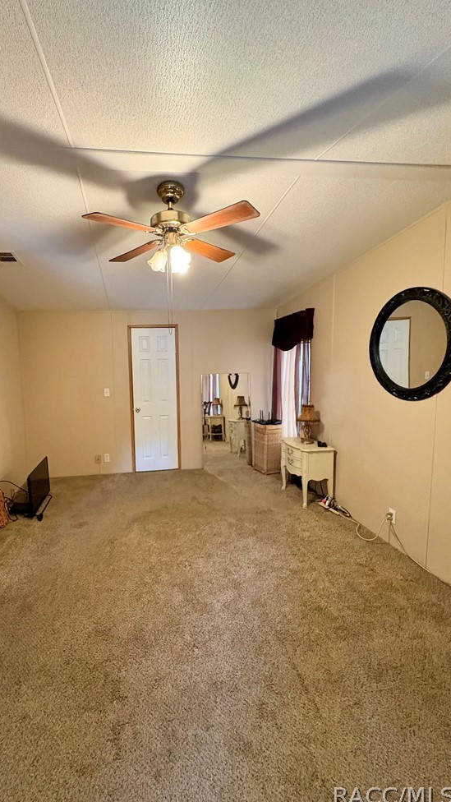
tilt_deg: -3.9
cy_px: 394
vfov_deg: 99.4
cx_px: 168
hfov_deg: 66.1
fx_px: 340
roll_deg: +0.7
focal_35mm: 16
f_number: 2.2
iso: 640
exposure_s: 1/60
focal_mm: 2.22
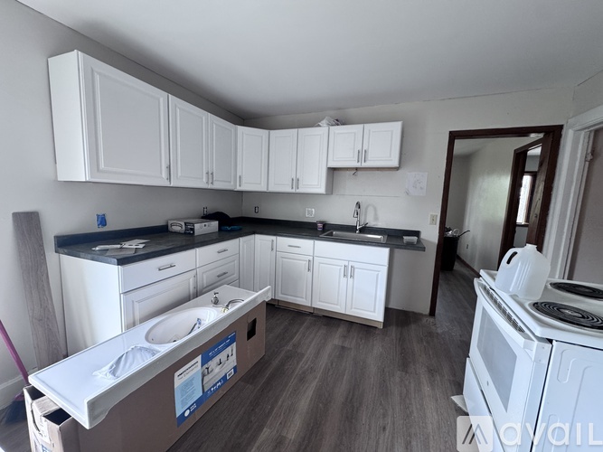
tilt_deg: -7.3
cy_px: 226
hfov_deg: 102.1
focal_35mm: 14
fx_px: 244
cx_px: 302
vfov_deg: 85.7
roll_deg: -2.2
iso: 250
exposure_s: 1/60
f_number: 2.2
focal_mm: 2.22
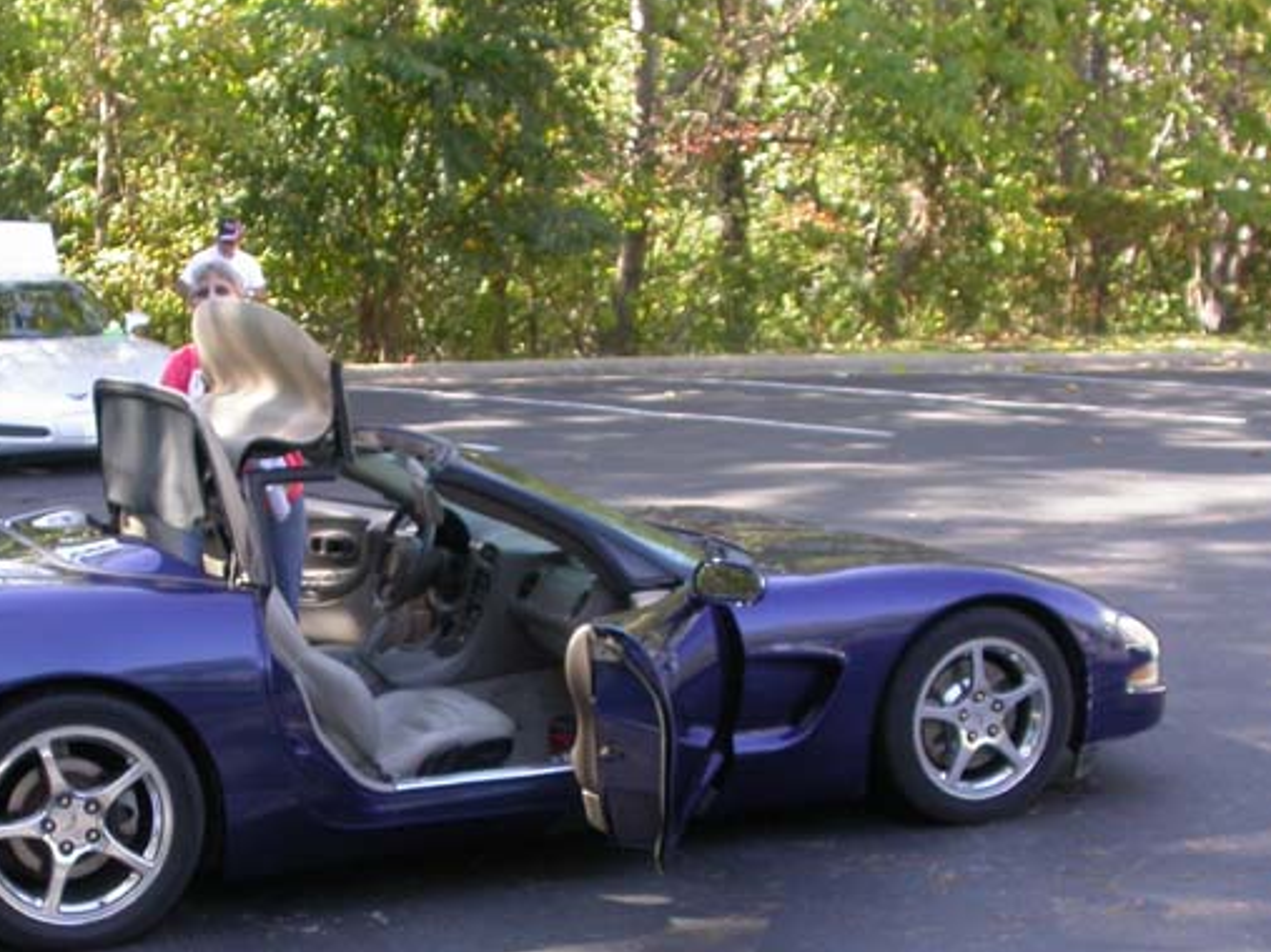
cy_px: 704
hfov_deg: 31.9
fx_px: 2203
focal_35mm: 60
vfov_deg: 24.2
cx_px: 424
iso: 100
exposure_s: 1/92.9
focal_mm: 7.85
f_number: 3.7
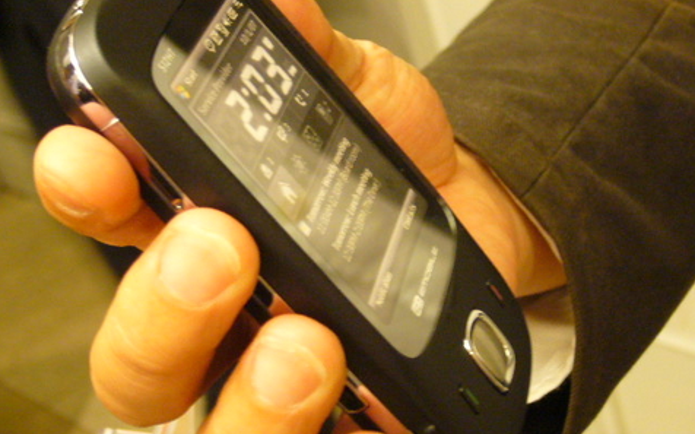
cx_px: 348
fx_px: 1742
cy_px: 203
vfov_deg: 14.2
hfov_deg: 22.6
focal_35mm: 92
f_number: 3.8
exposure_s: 1/8
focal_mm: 10.4
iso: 200
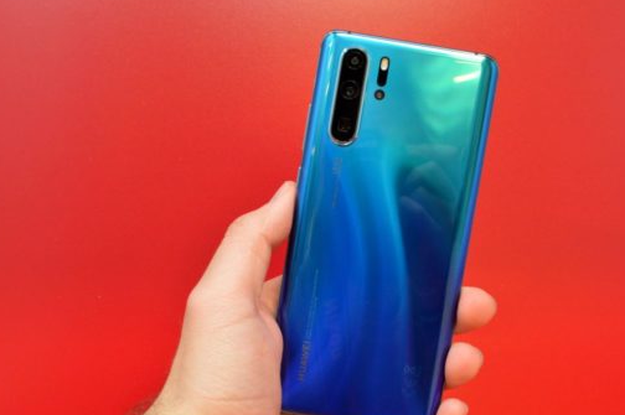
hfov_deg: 39.6
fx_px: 867
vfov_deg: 26.9
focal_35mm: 50
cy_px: 236
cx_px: 337
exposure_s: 1/100
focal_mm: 28
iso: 1600
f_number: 10
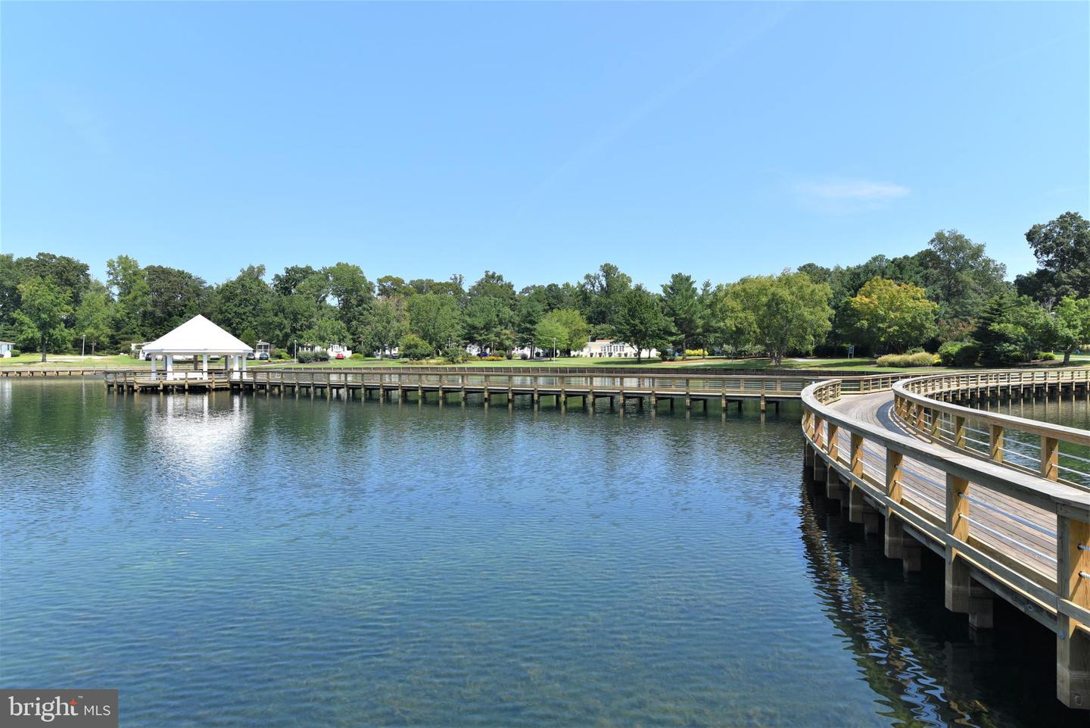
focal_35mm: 23
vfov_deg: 55.1
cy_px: 364
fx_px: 697
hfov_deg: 76.1
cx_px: 545
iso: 200
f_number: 10
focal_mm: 23
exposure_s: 1/400
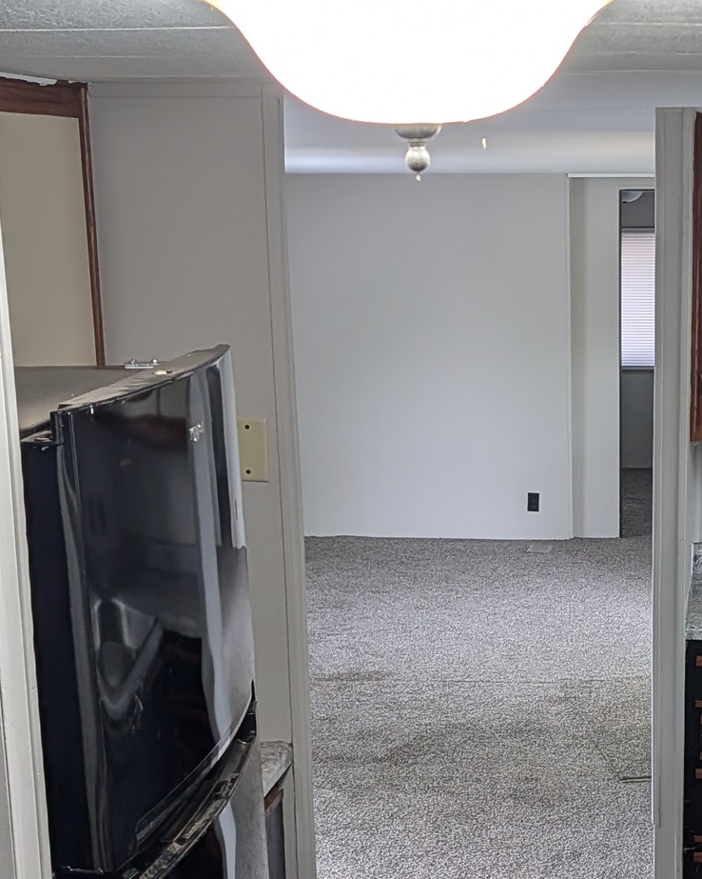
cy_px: 650
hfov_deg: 22.9
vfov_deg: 28.7
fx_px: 1689
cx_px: 628
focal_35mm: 65
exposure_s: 1/120
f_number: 1.68
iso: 139
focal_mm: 6.9
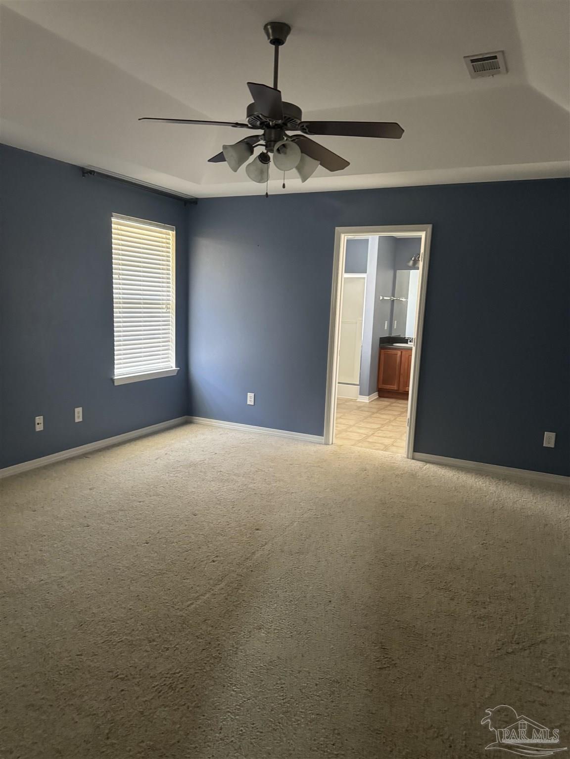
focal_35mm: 24
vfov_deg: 71.6
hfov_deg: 56.8
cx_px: 285
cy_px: 380
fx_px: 527
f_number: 1.78
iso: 800
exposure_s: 1/55
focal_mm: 6.86
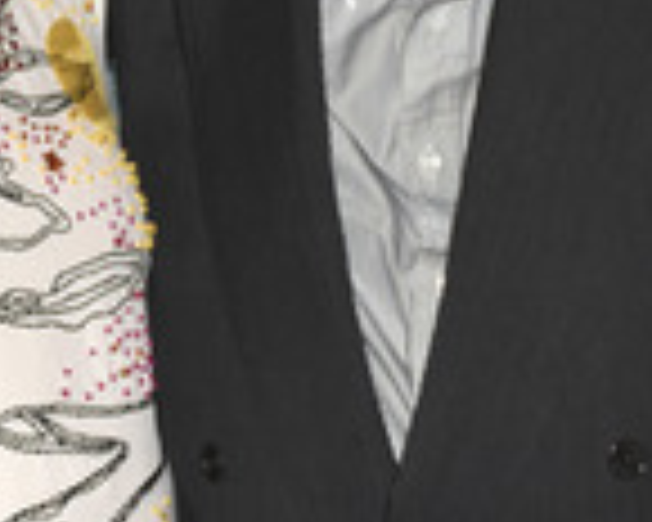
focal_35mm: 166
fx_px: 3203
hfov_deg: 11.6
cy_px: -99
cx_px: 286
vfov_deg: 9.2
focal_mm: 38
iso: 1600
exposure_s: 1/100
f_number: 4.5
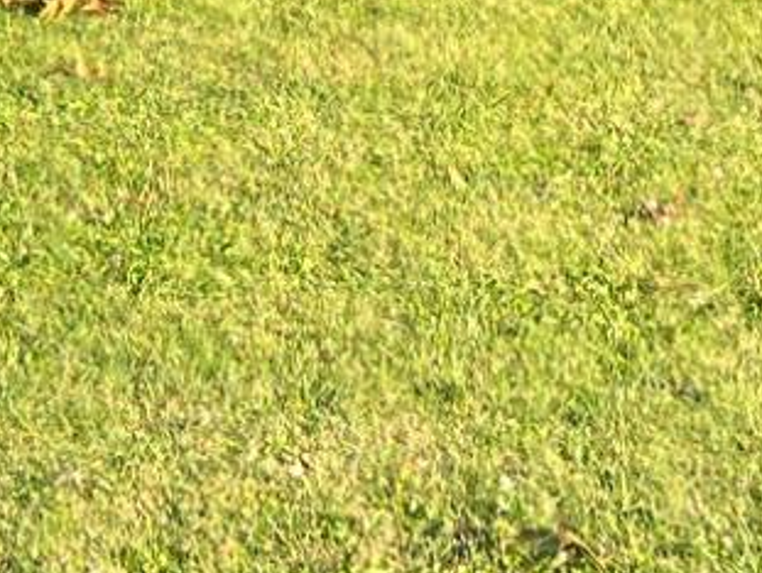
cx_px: 145
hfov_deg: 11.5
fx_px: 3769
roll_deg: +0.5
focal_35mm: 171
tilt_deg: +3.1
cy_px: -815
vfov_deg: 8.0
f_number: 1.5
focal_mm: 5.7
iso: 50
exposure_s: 1/493
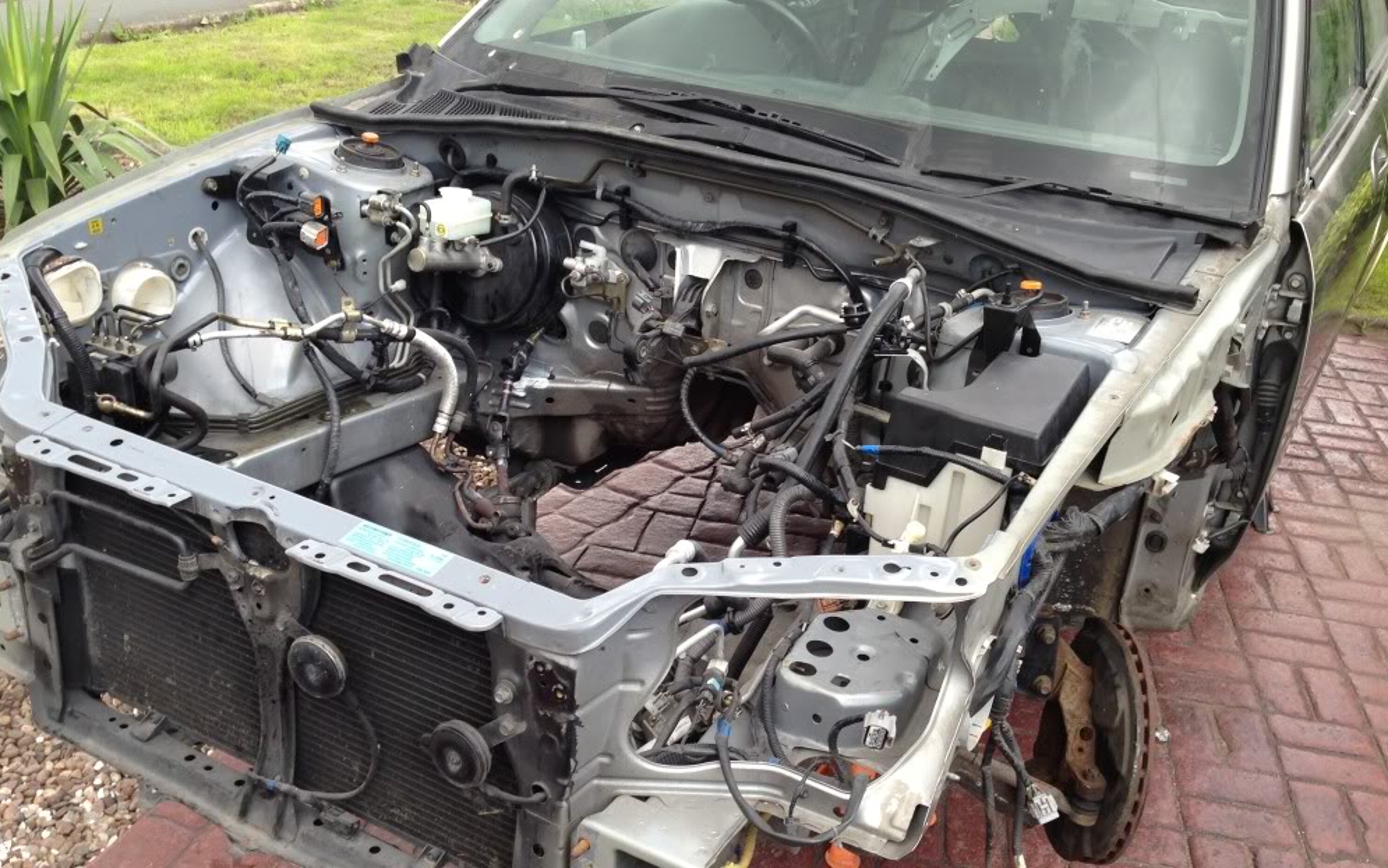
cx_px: 702
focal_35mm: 36
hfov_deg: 54.0
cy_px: 490
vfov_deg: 35.3
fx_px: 1362
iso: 50
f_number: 2.4
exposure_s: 1/204
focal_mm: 4.1
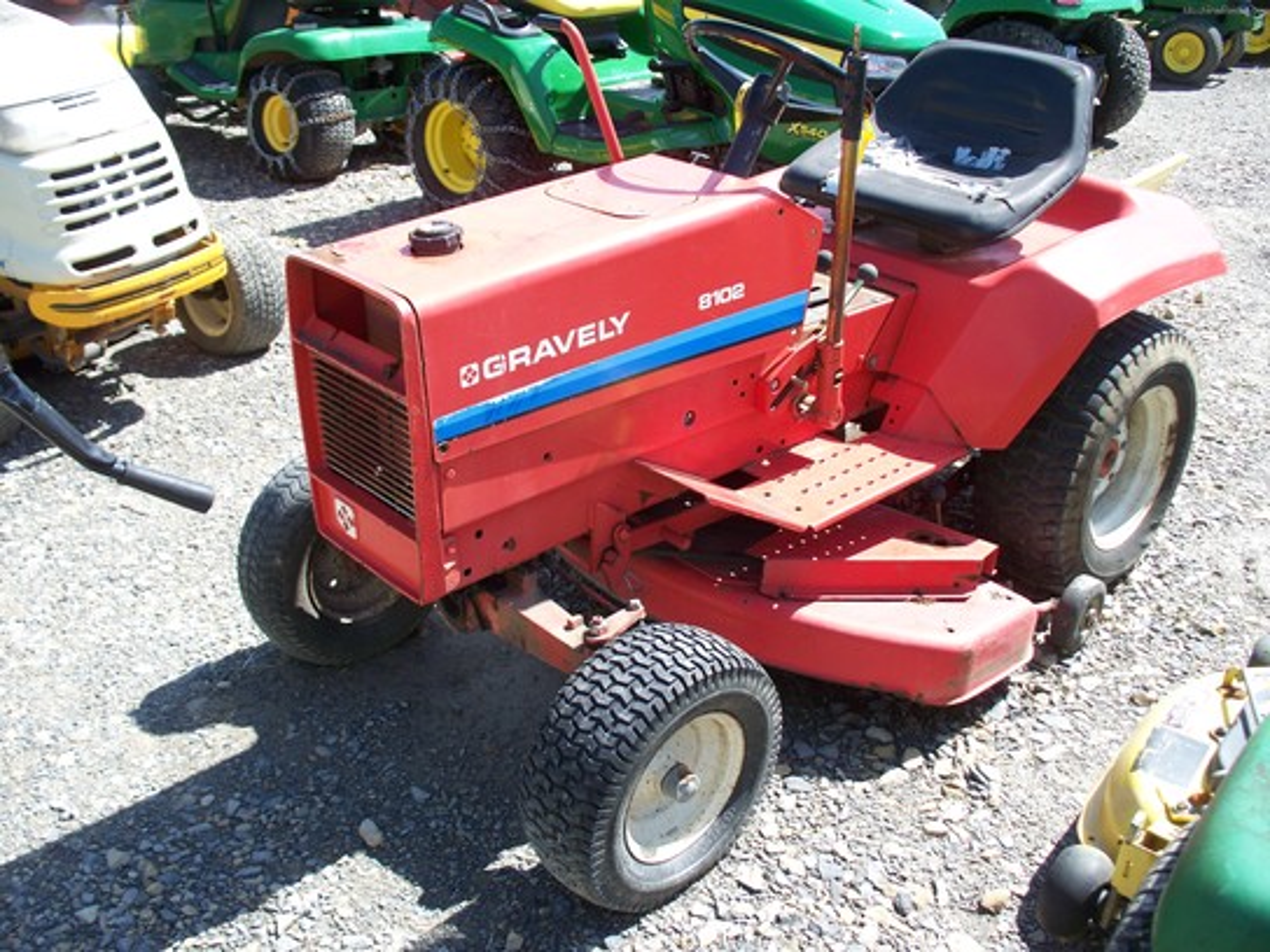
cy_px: 476
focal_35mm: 36
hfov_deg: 51.4
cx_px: 635
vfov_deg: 39.7
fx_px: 1321
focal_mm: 7.54
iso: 64
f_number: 2.8
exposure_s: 1/400
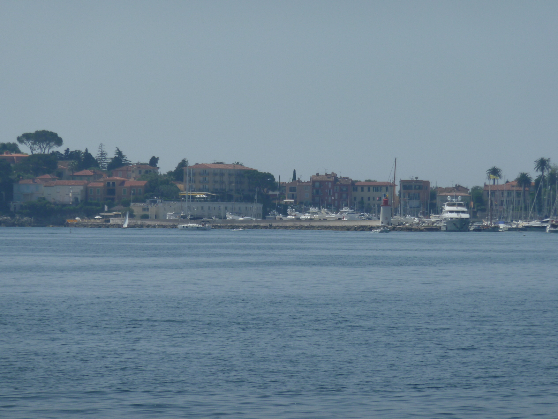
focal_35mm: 278
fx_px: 4481
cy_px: 210
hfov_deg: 7.1
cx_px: 279
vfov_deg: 5.3
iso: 80
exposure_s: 1/1000
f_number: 5.6
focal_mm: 45.7
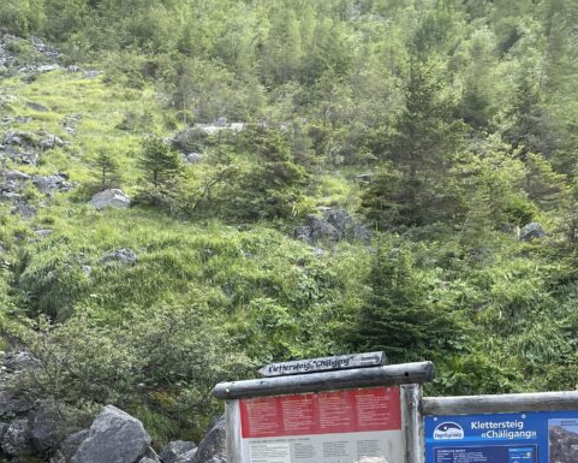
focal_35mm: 54
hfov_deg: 34.7
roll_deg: +1.3
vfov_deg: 26.1
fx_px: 924
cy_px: 498
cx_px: 303
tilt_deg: -1.4
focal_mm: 4.2
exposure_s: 1/194
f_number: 1.6
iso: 32
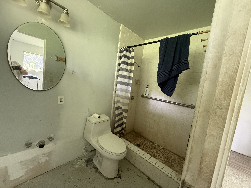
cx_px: 126
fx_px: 102
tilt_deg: -6.1
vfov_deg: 85.7
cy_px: 94
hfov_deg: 102.1
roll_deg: -7.3
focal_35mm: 14
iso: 400
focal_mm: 2.22
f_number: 2.2
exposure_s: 1/60
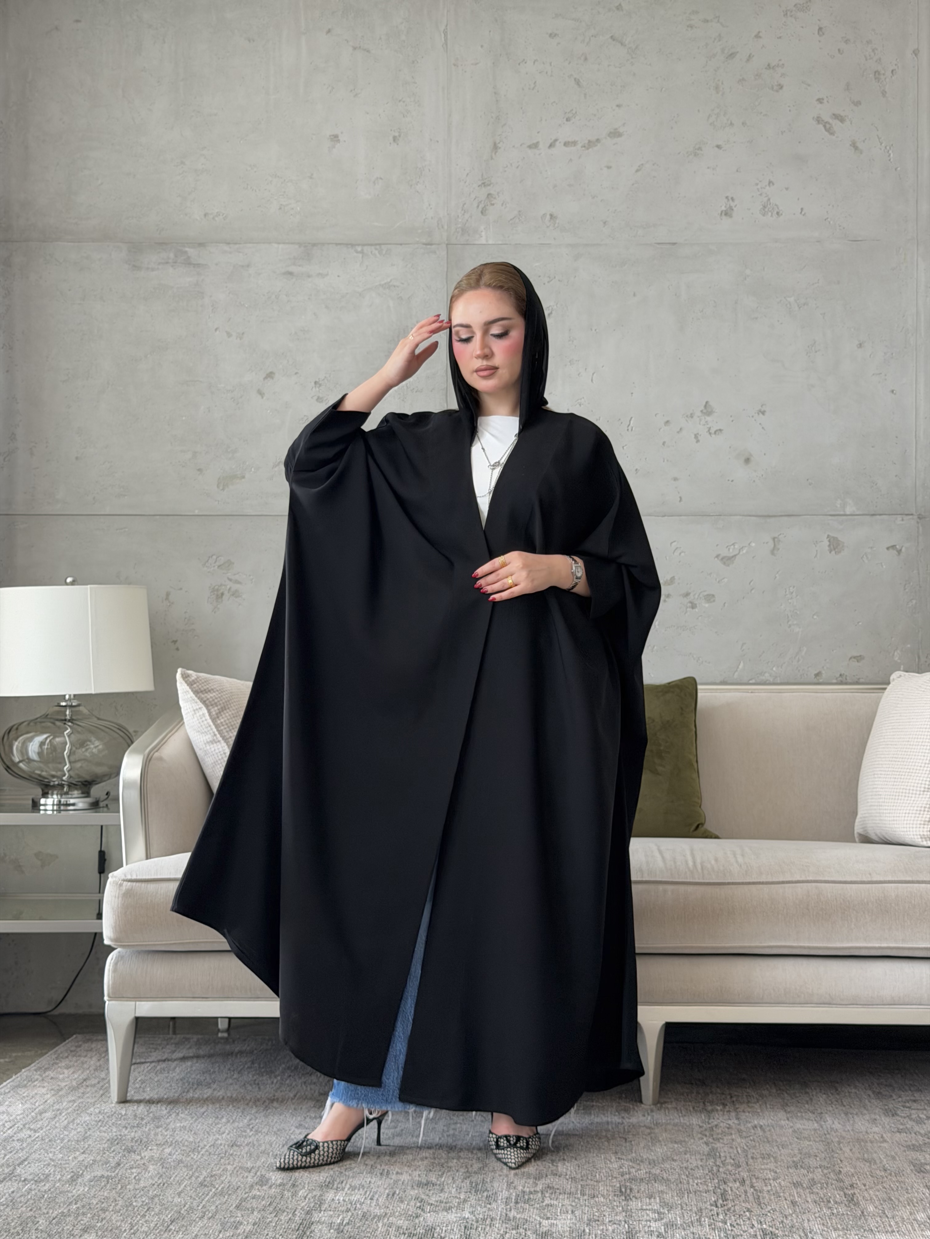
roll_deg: -0.6
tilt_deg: +1.3
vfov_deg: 39.7
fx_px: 1719
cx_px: 465
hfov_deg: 30.3
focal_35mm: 48
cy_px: 620
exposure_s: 1/110
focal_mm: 6.76
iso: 100
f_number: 1.78
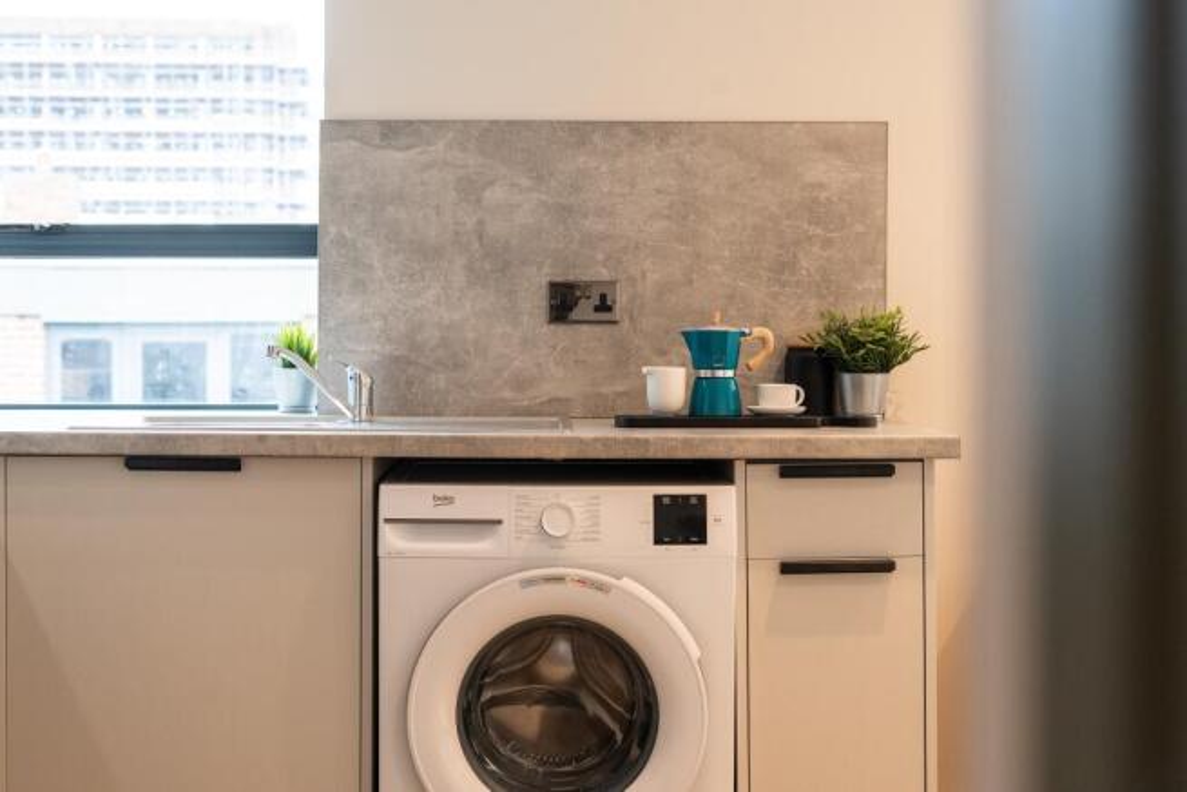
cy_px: 396
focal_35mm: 50
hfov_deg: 39.6
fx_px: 1649
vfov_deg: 27.0
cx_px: 594
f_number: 4
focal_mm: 50
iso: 1250
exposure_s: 1/160
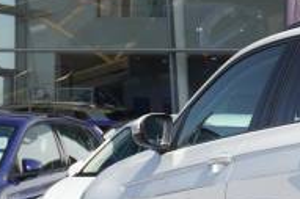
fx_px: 1804
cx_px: 429
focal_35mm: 217
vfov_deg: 6.3
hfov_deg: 9.3
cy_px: 163
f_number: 8
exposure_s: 1/160
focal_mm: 43
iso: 125
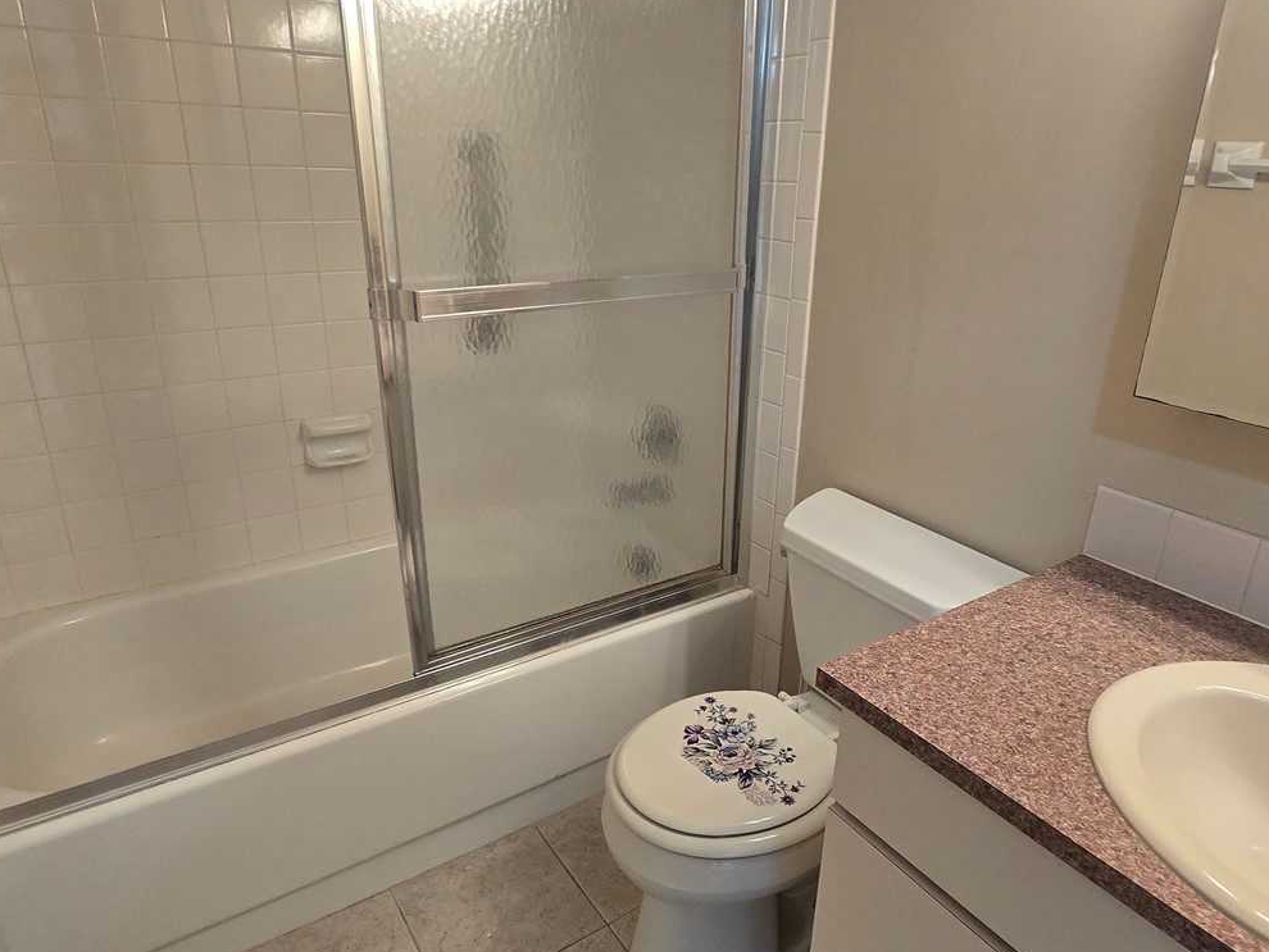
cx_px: 683
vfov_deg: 63.5
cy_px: 468
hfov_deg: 78.8
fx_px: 770
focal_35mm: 21
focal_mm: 2.2
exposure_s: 1/60
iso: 250
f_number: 2.2
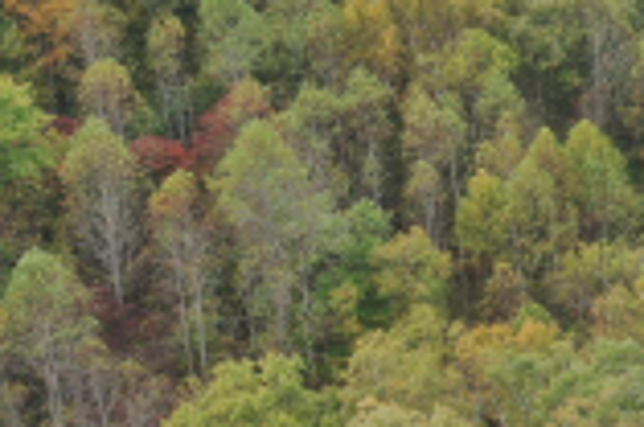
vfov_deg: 10.1
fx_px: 2392
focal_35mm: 134
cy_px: 0
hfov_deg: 14.0
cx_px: 1083
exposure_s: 1/30
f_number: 8
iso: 100
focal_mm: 10.26
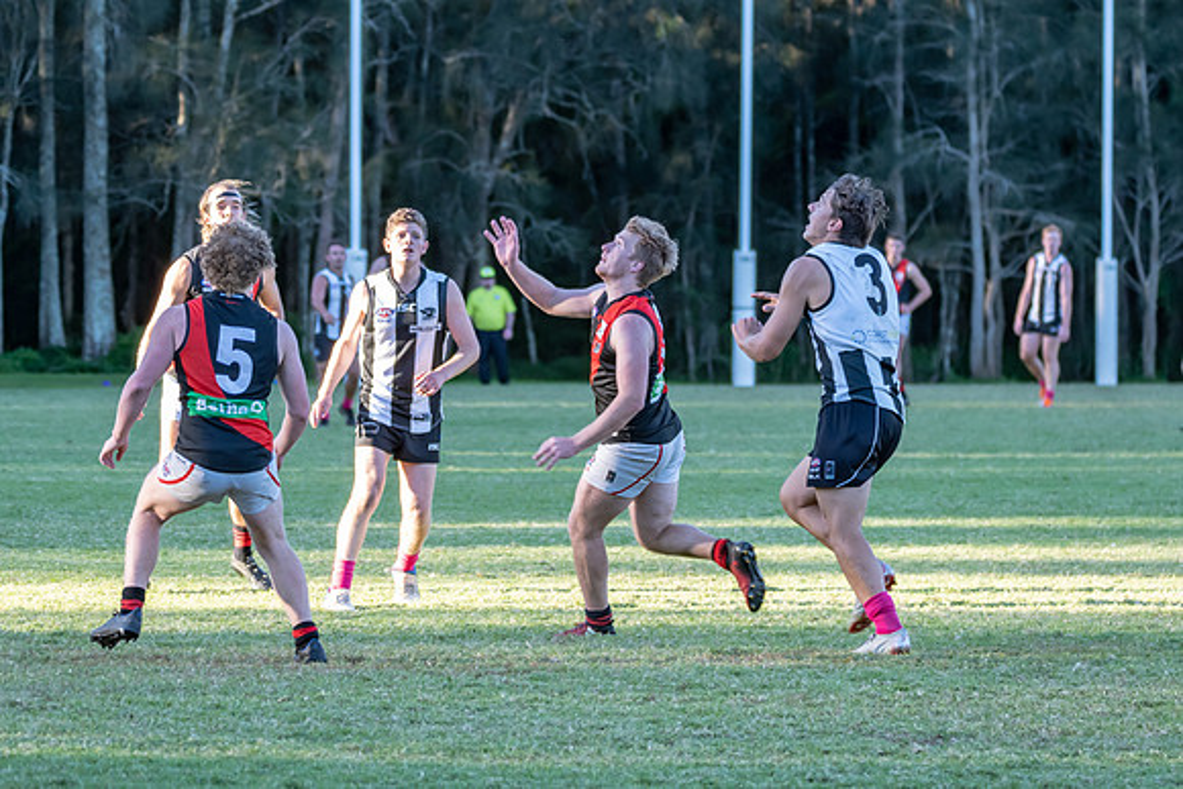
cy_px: 394
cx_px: 592
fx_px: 7729
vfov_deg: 5.8
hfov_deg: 8.8
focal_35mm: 235
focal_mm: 150
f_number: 5.6
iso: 800
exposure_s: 1/400
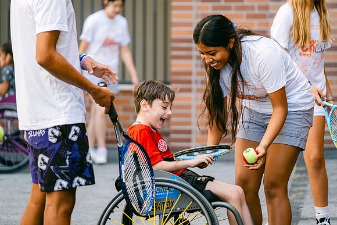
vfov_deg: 6.5
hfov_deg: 9.8
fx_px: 1966
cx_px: 168
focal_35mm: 210
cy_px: 112
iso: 160
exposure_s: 1/320
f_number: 2.8
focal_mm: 140
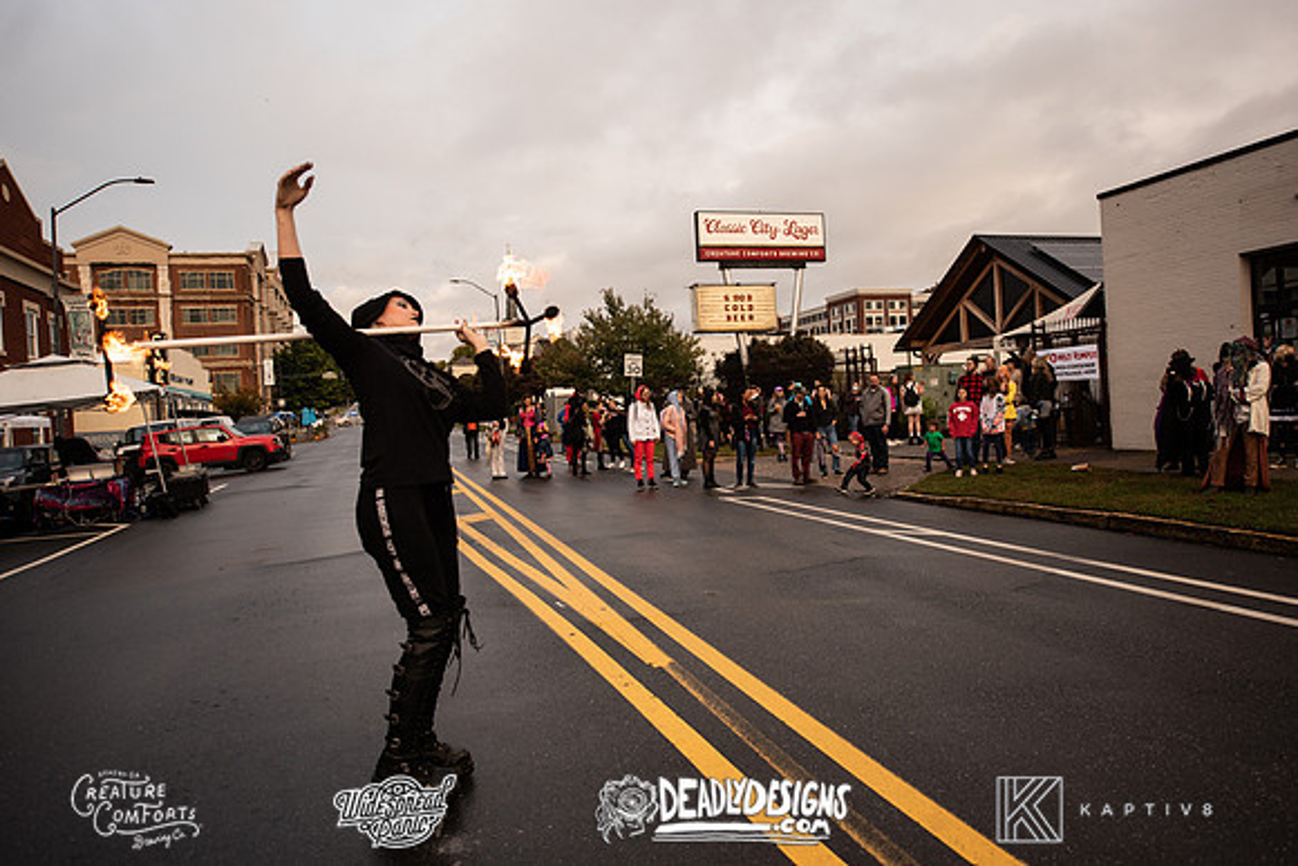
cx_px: 649
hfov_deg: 73.7
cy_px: 433
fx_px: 865
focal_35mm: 24
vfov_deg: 53.2
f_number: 3.5
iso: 400
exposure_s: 1/640
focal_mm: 24
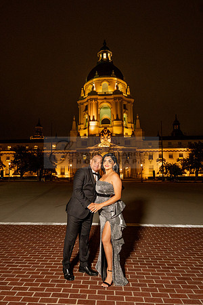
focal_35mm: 22
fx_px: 188
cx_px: 93
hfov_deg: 56.5
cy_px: 159
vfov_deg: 77.8
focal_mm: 14
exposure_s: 1/60
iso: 800
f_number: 2.8
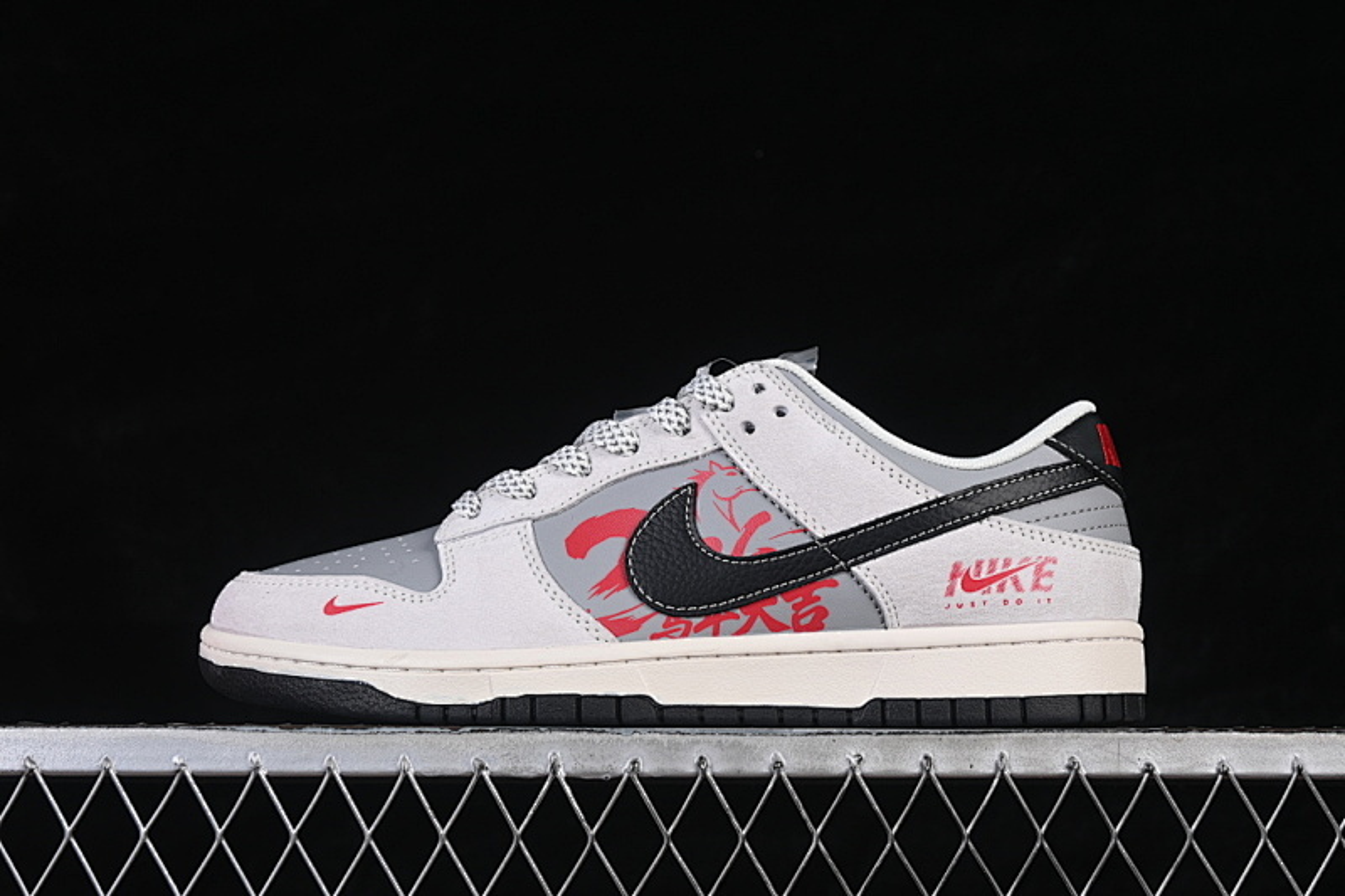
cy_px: 448
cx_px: 672
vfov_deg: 18.2
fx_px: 2801
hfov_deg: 27.0
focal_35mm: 75
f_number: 8
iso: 160
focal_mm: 50
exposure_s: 1/80
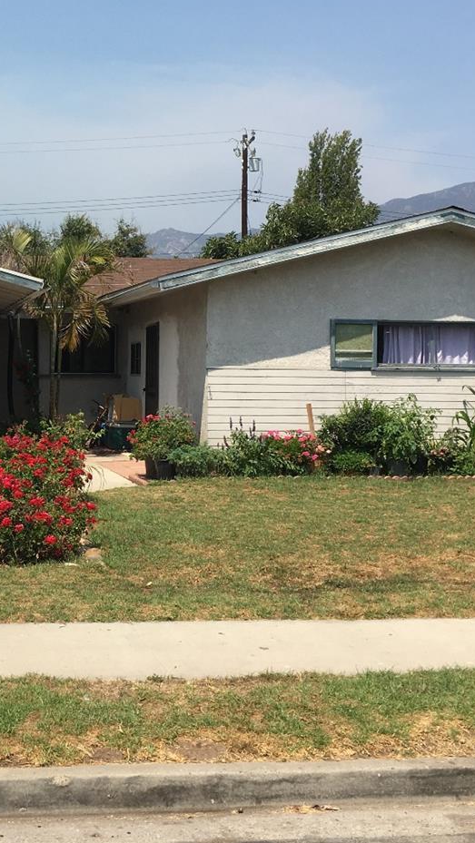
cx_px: 35
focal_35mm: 51
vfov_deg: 40.4
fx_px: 1141
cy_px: 343
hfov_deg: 22.8
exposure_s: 1/1672
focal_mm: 4.15
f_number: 2.2
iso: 25
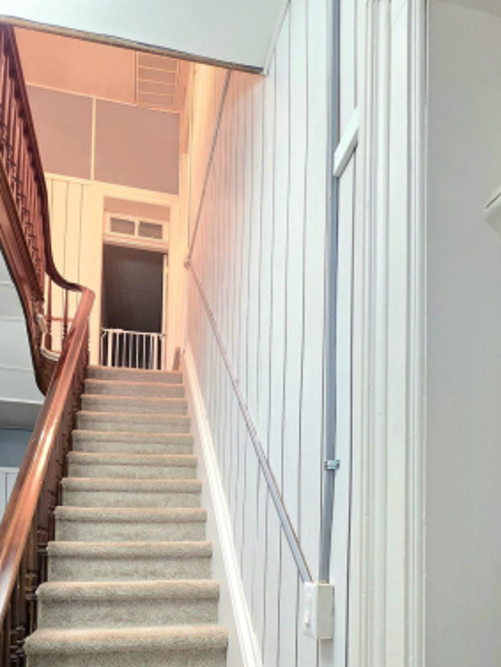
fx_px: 444
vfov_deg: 66.4
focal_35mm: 23
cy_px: 542
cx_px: 200
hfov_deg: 58.4
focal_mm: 2.2
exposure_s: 1/60.2
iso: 1000
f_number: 1.9
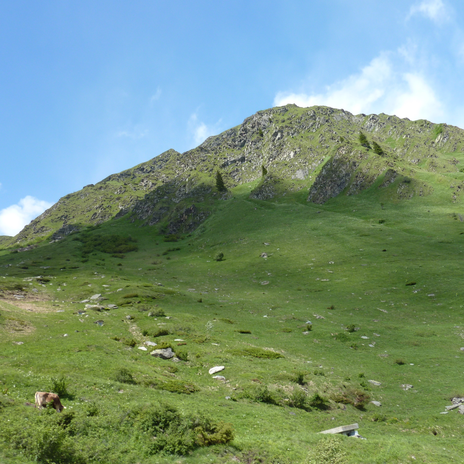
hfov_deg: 54.0
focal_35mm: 30
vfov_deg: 54.0
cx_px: 243
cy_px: 229
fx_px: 455
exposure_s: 1/400
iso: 80
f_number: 4
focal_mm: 4.1
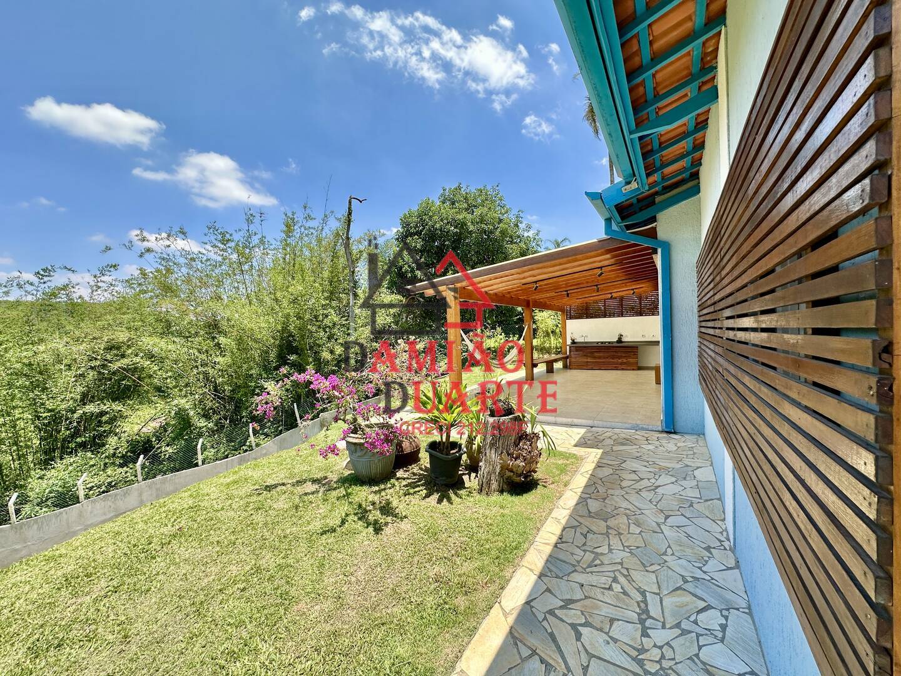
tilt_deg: -0.6
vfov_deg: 85.7
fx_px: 364
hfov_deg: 102.1
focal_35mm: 14
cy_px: 338
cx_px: 450
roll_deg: +1.3
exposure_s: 1/1092
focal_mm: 2.22
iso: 50
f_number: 2.2
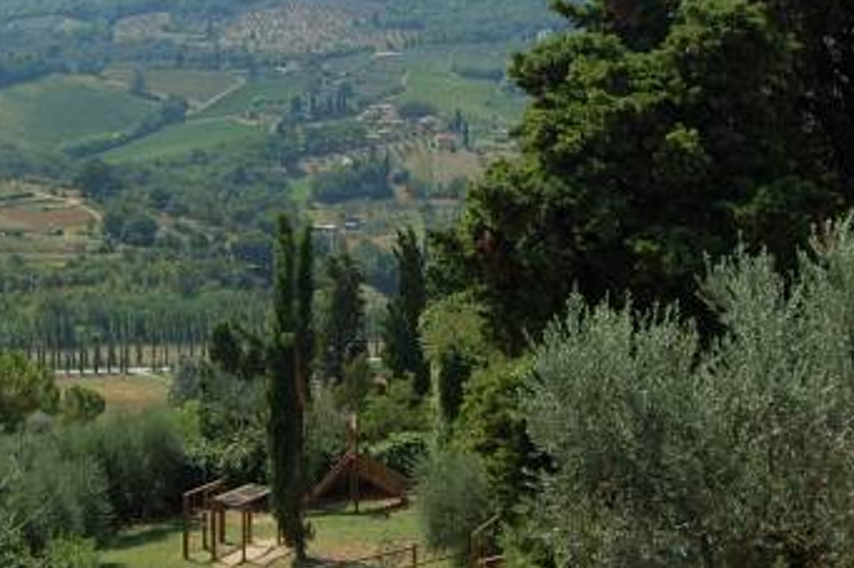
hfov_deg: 23.3
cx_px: 331
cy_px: 80
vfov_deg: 15.5
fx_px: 2063
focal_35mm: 87
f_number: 10
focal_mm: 30
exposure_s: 1/250
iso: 200
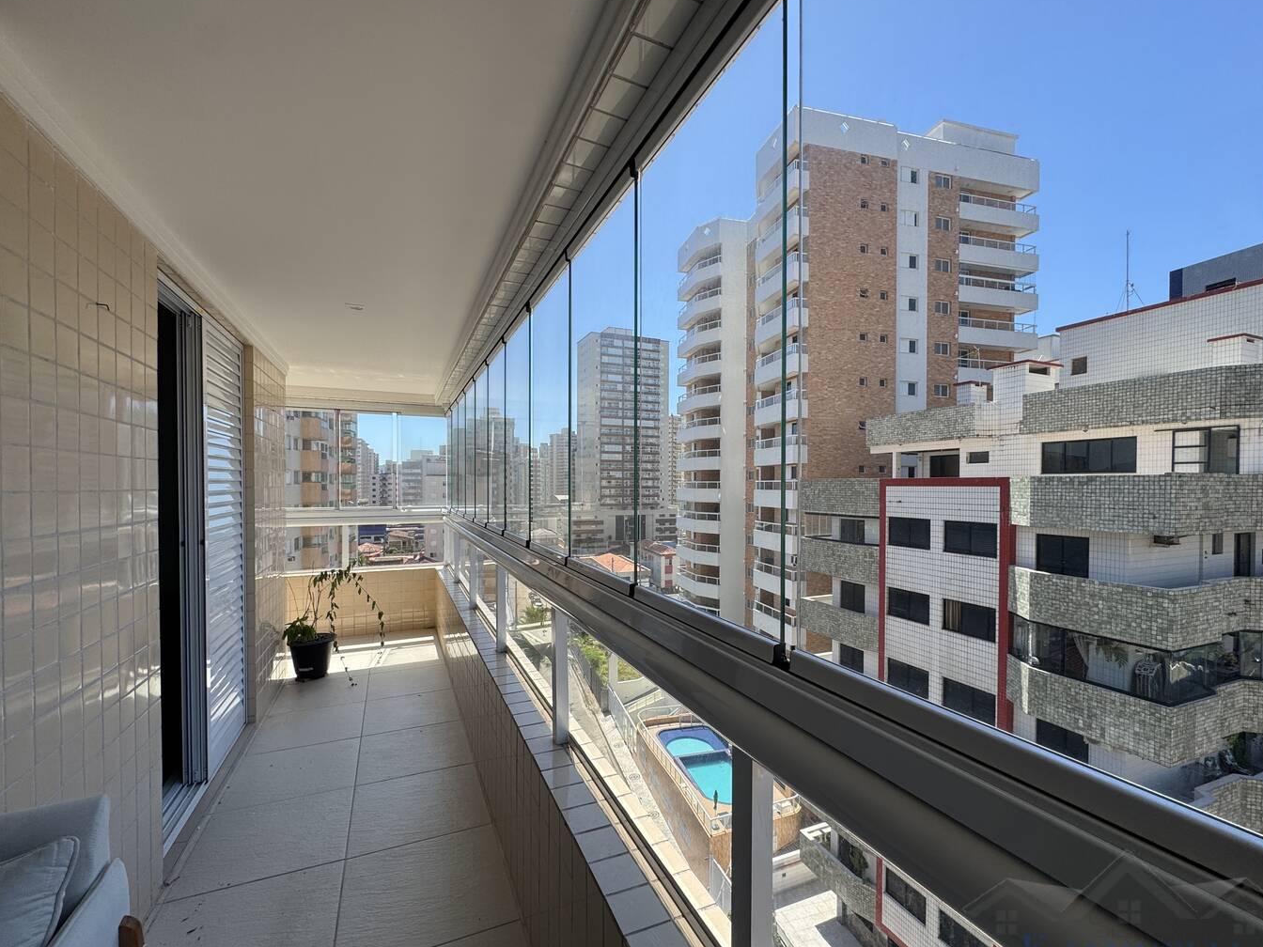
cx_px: 631
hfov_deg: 98.2
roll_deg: -0.4
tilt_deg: -1.0
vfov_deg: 81.7
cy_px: 493
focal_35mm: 15
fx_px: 547
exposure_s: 1/1034
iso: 50
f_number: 2.2
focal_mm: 2.22
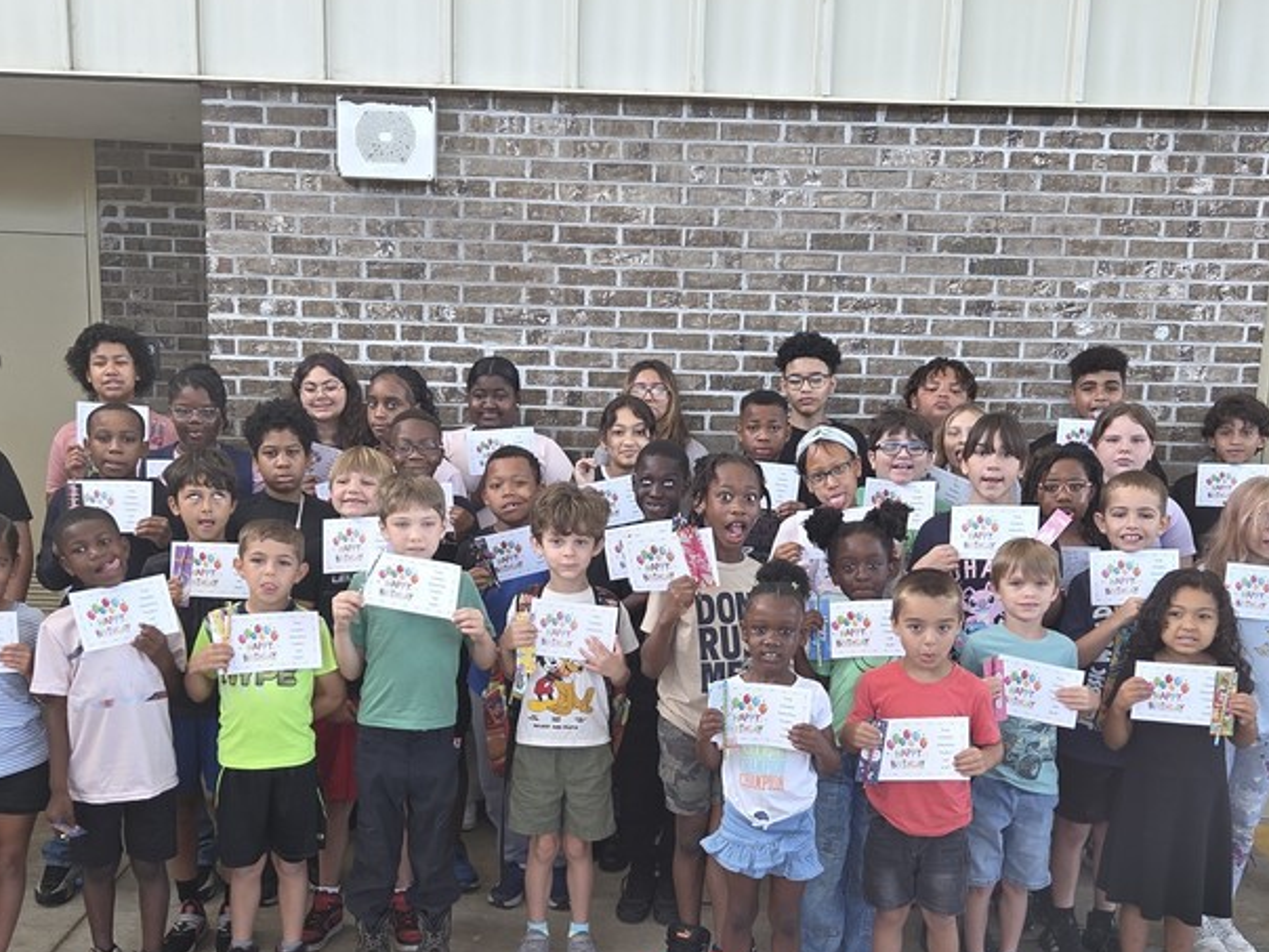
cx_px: 571
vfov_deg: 36.4
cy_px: 643
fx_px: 1430
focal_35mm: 39
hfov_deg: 47.8
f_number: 1.8
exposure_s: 1/60
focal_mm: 5.4
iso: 160
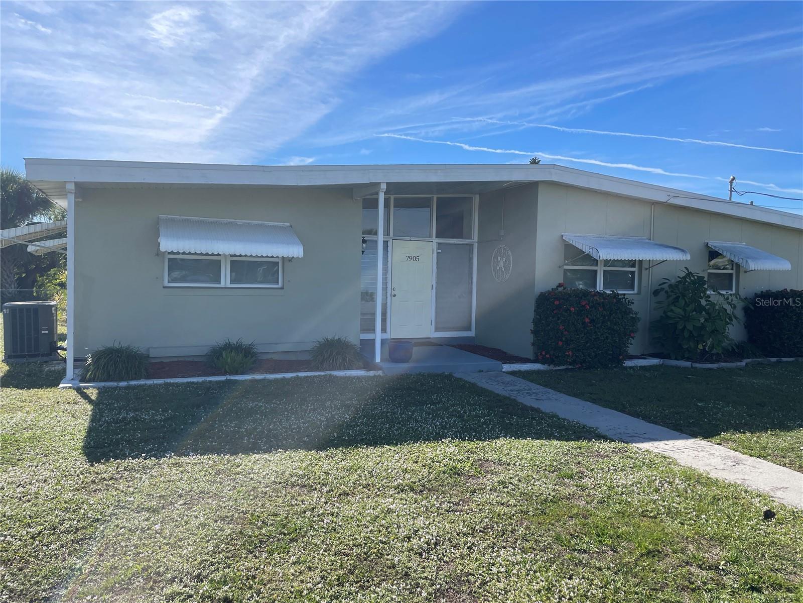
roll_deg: -0.4
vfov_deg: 53.1
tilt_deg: -1.3
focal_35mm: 26
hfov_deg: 67.3
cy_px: 302
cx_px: 402
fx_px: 603
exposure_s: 1/3401
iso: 32
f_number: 1.6
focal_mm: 4.2
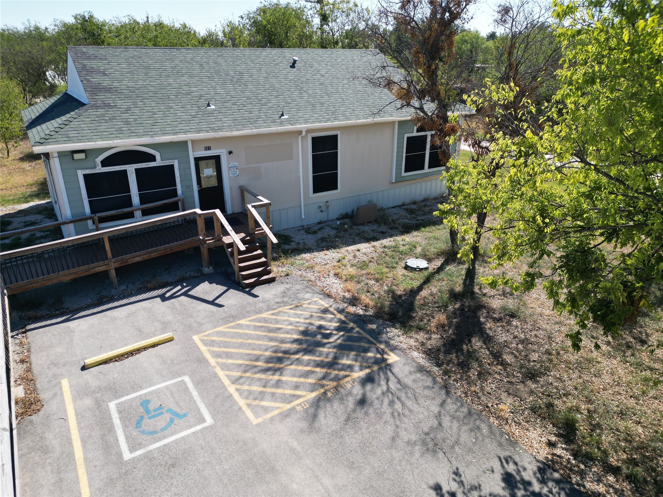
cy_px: 248
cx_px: 332
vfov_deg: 56.8
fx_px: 460
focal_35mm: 24
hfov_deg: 71.6
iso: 140
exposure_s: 1/2500
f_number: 1.7
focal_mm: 6.72
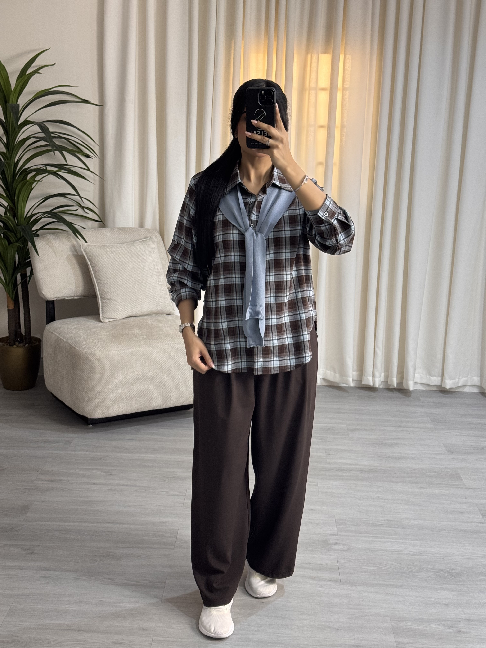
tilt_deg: -13.6
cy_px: 324
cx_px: 243
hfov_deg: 30.3
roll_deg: -1.4
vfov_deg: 39.7
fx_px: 899
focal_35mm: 48
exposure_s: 1/60
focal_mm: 6.76
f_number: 1.78
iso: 100
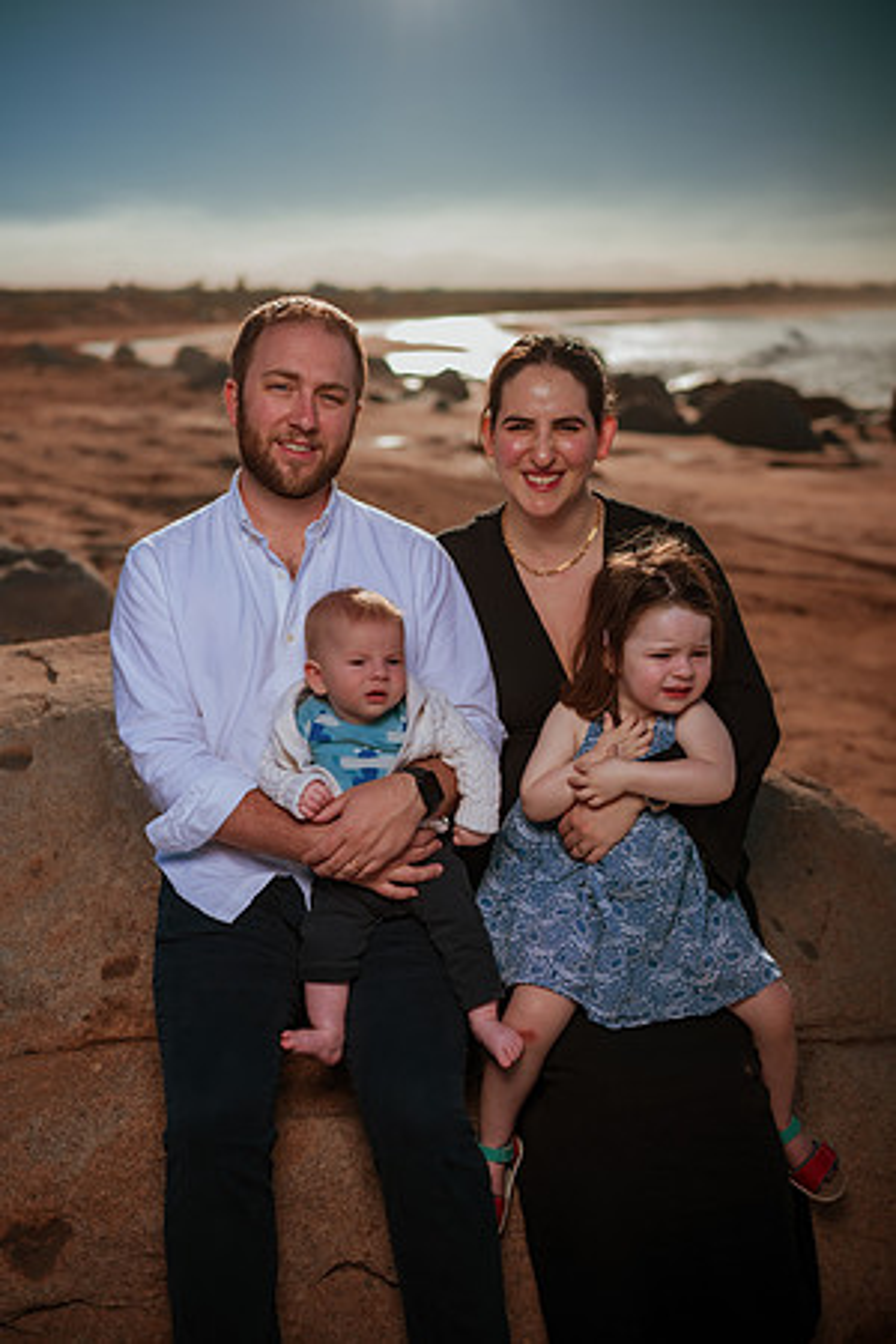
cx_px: 448
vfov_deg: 54.4
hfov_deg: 37.9
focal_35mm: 35
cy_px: 672
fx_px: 1307
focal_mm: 35
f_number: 2
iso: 50
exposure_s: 1/8000
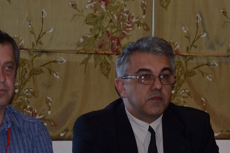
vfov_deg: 4.4
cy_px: 112
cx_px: 155
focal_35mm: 312
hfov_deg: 6.6
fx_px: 1993
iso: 200
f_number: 5.6
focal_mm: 92
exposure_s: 1/60
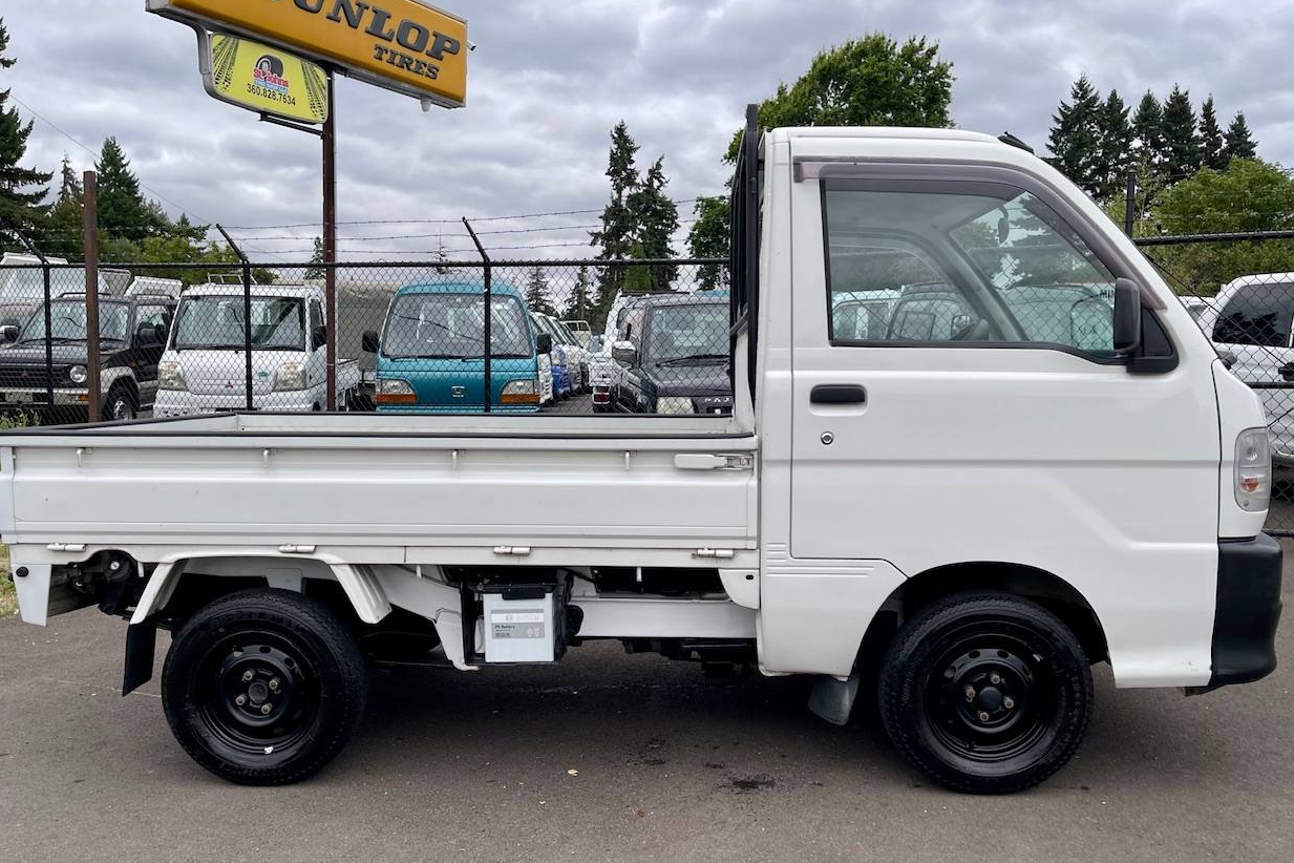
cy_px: 484
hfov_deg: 67.4
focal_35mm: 27
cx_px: 629
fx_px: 970
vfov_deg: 47.8
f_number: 1.6
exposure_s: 1/498
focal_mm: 5.1
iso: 32
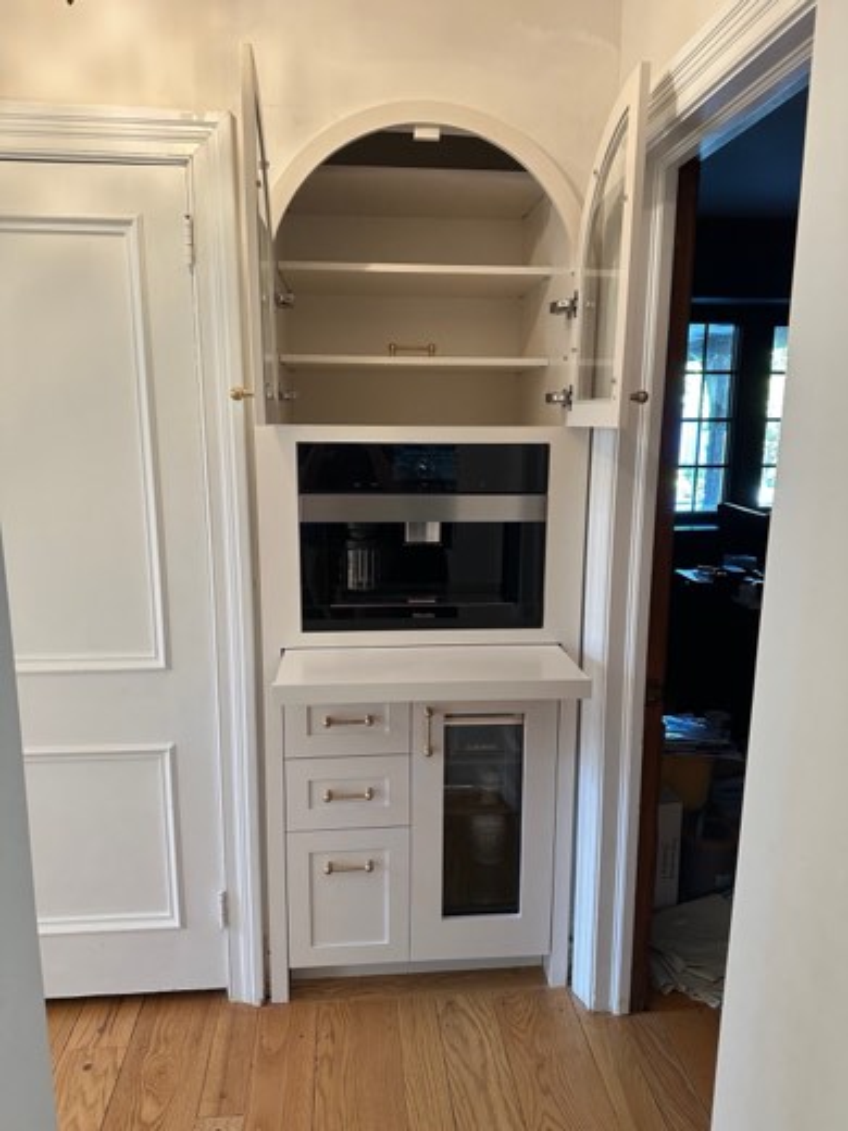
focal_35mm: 24
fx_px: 784
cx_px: 424
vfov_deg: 71.6
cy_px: 566
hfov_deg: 56.8
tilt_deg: -9.9
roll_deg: -0.7
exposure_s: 1/60
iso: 250
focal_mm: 6.86
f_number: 1.78
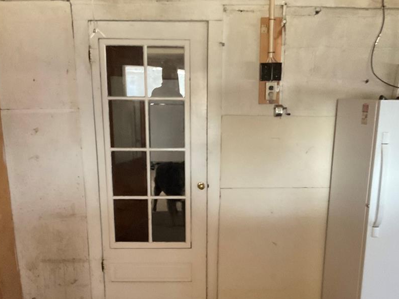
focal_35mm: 44
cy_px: 220
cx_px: 198
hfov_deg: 43.0
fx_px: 507
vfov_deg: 32.3
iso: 400
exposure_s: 1/30
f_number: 1.8
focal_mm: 3
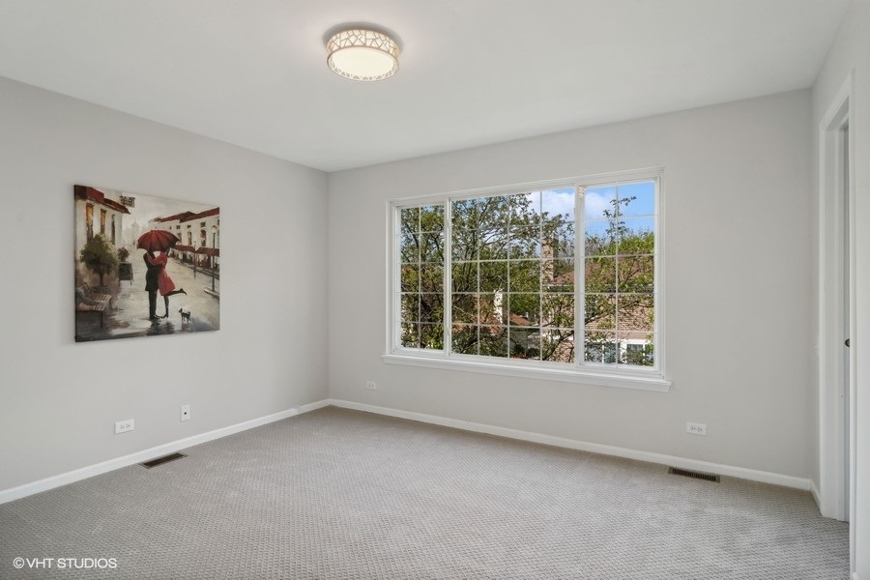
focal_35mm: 18
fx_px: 435
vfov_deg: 67.4
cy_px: 290
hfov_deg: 90.0
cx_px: 435
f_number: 9
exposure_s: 1/25
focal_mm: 12
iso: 100
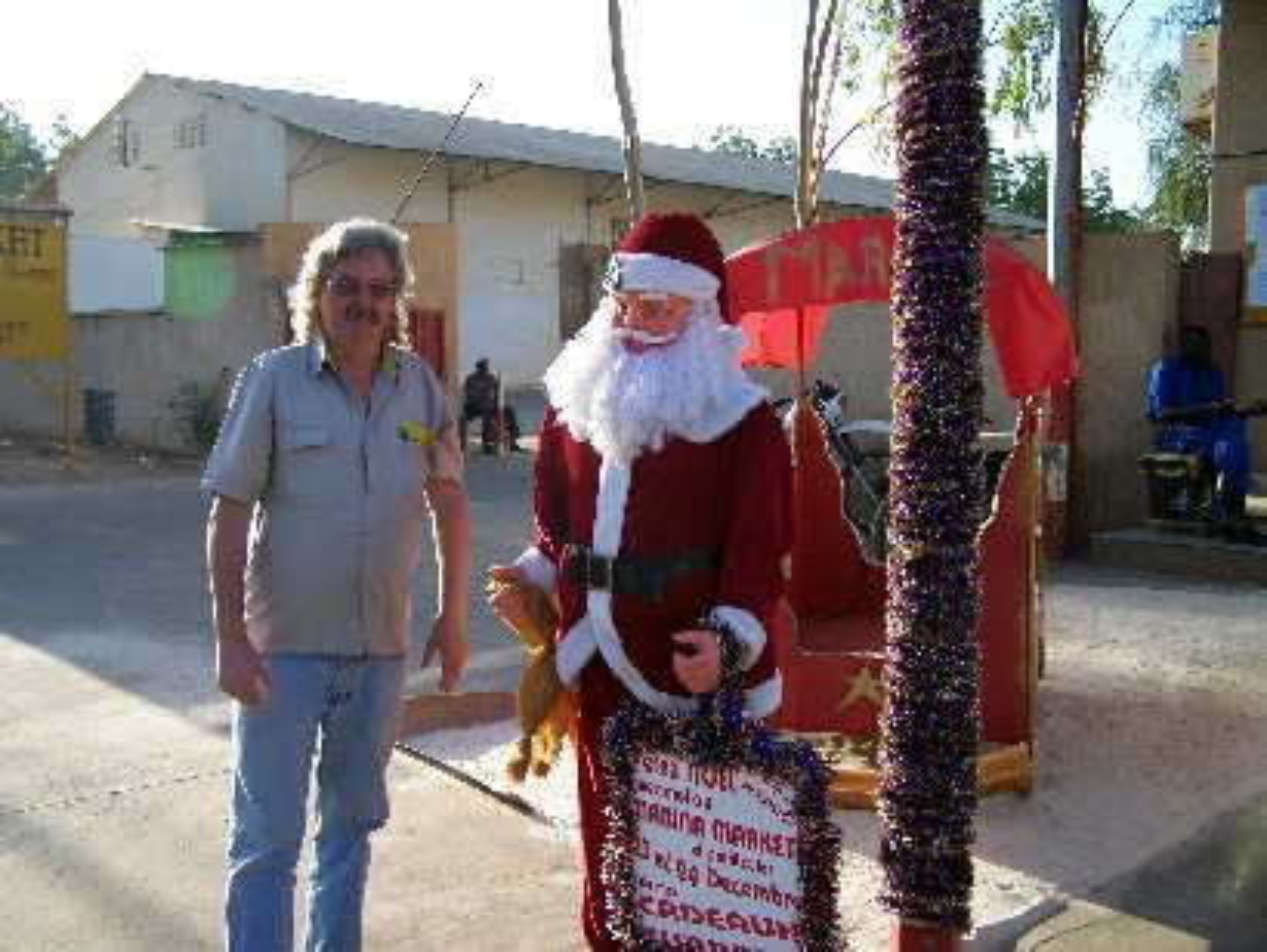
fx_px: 1392
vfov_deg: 37.8
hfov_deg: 49.0
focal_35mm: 38
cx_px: 634
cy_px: 476
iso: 80
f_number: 2.8
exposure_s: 1/500
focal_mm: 6.3
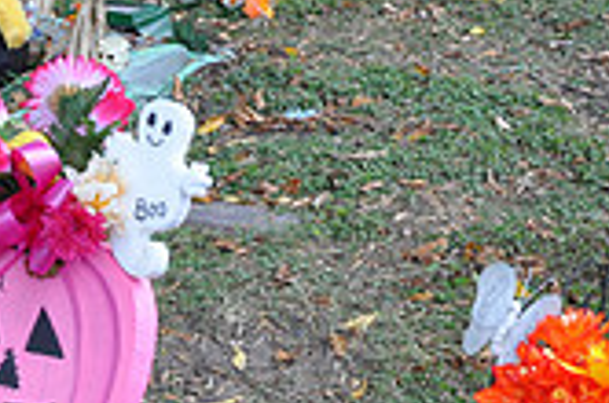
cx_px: -37
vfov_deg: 11.6
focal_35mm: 115
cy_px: 489
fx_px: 1942
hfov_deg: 17.3
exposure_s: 1/125
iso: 320
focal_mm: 22
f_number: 5.6
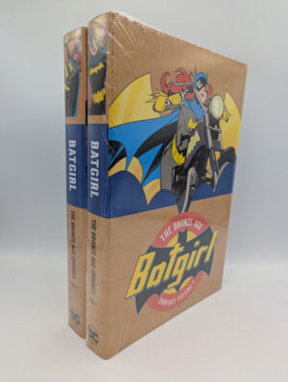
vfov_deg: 71.5
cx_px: 144
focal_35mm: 24
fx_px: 265
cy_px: 191
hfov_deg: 57.0
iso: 40
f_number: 1.85
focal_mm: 6.81
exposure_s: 1/189
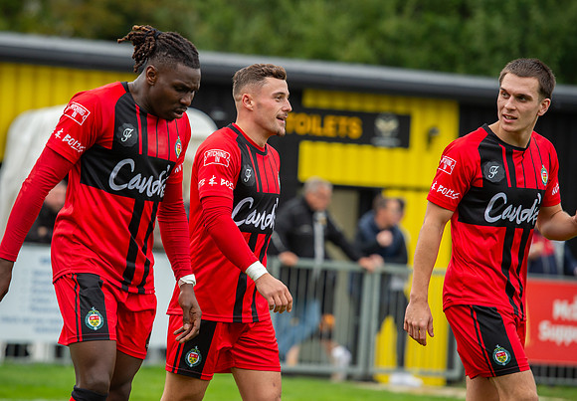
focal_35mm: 205
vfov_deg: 6.9
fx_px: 3327
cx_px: 248
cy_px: 168
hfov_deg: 9.9
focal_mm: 170
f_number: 4
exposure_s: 1/1000
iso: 800
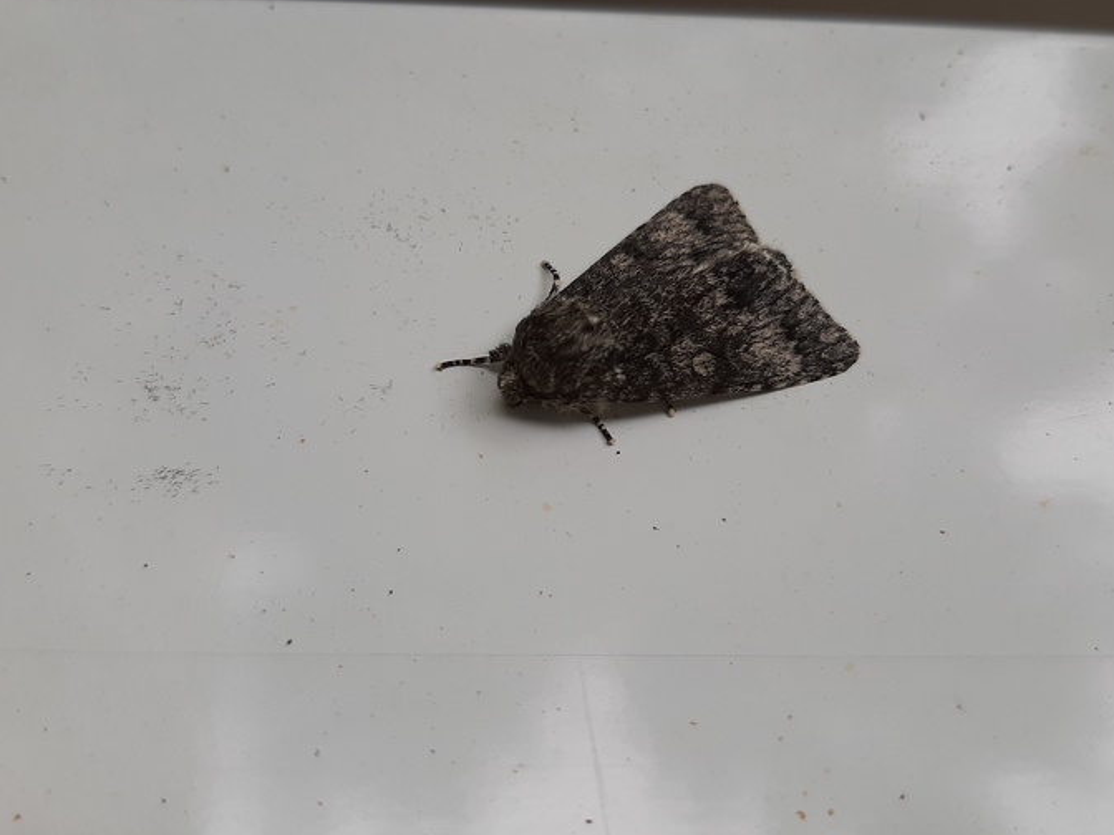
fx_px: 1062
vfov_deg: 42.8
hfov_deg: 55.3
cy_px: 346
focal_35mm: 33
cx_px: 599
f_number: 1.7
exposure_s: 1/492
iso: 40
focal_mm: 3.93
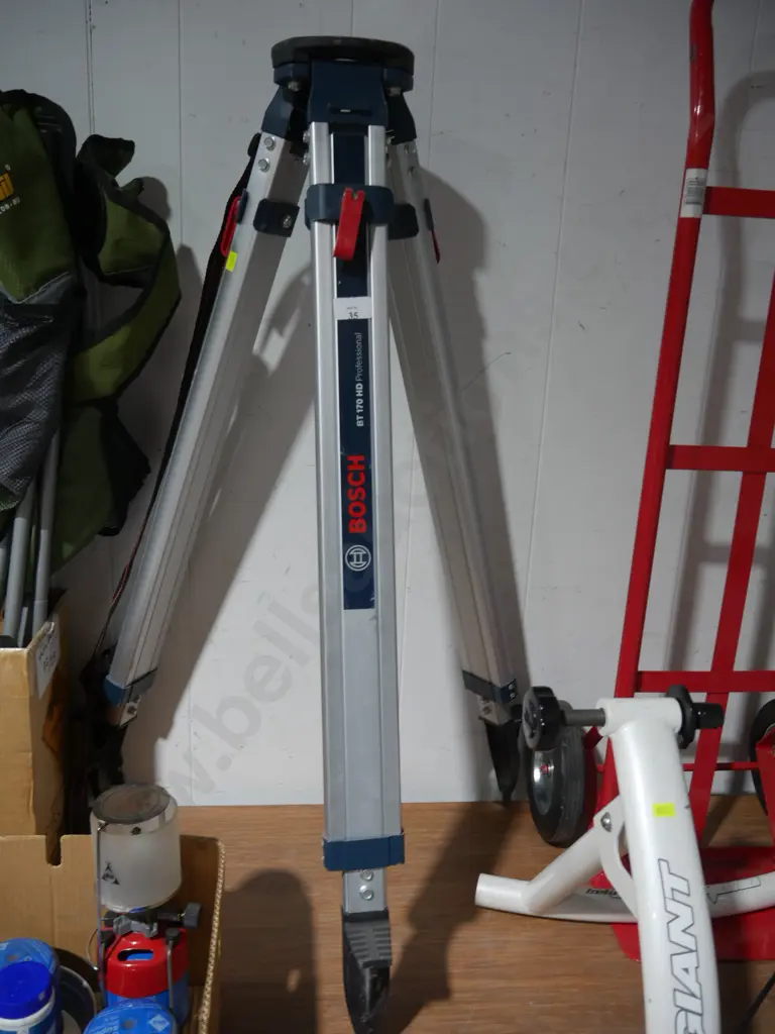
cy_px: 517
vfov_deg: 63.4
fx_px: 836
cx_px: 388
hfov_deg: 49.7
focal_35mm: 28
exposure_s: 1/60
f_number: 3.5
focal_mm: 14
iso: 320
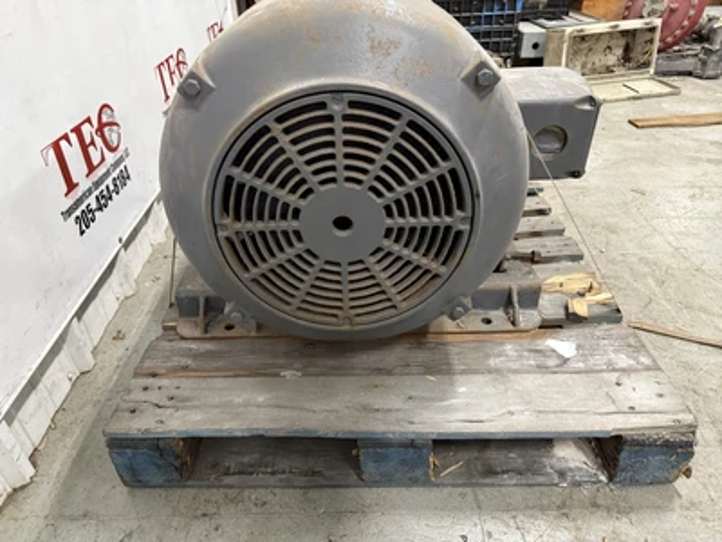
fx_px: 501
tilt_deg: -34.9
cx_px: 361
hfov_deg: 71.6
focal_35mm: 24
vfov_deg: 56.8
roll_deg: +3.5
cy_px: 271
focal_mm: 6.76
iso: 500
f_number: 1.78
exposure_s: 1/60
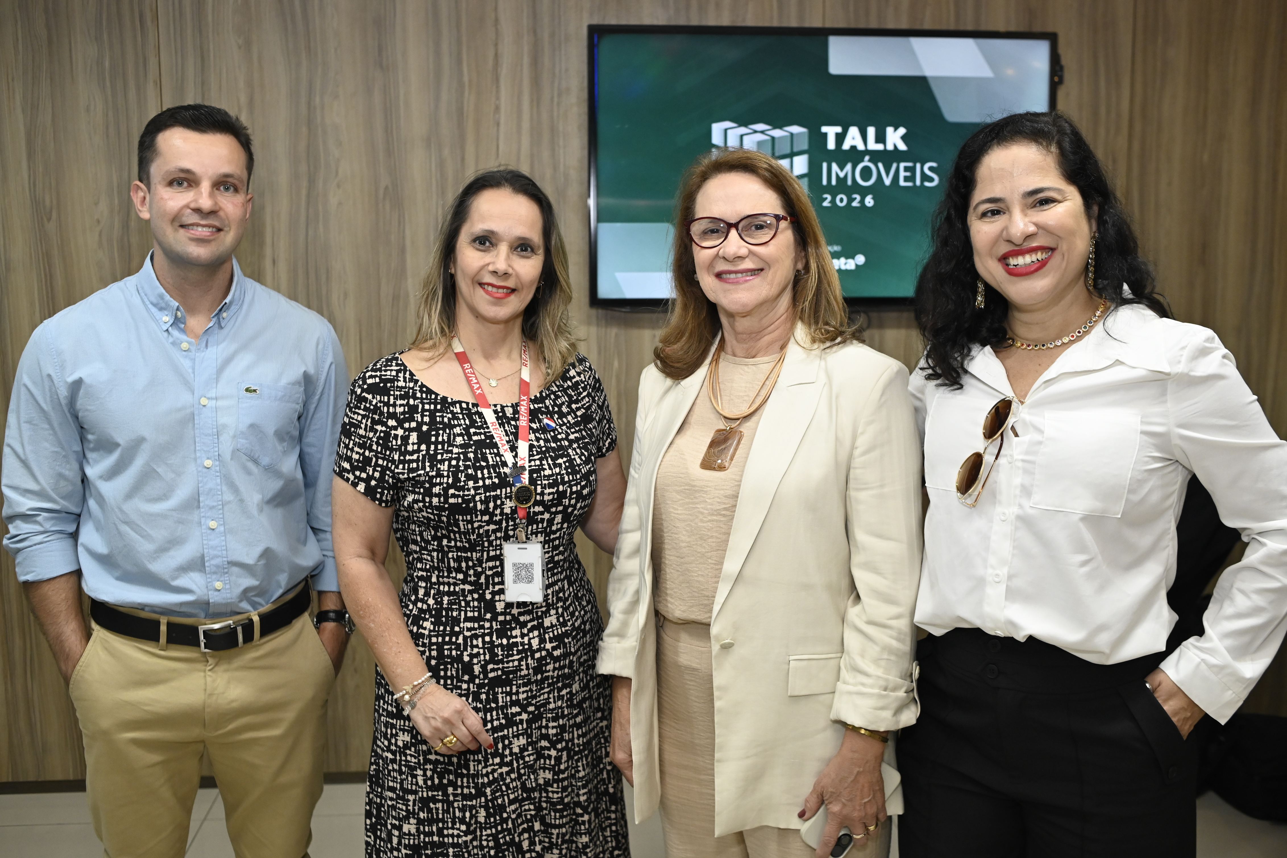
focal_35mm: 35
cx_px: 644
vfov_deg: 37.8
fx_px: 1251
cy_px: 429
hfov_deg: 54.4
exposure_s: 1/125
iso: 2500
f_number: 4
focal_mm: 35
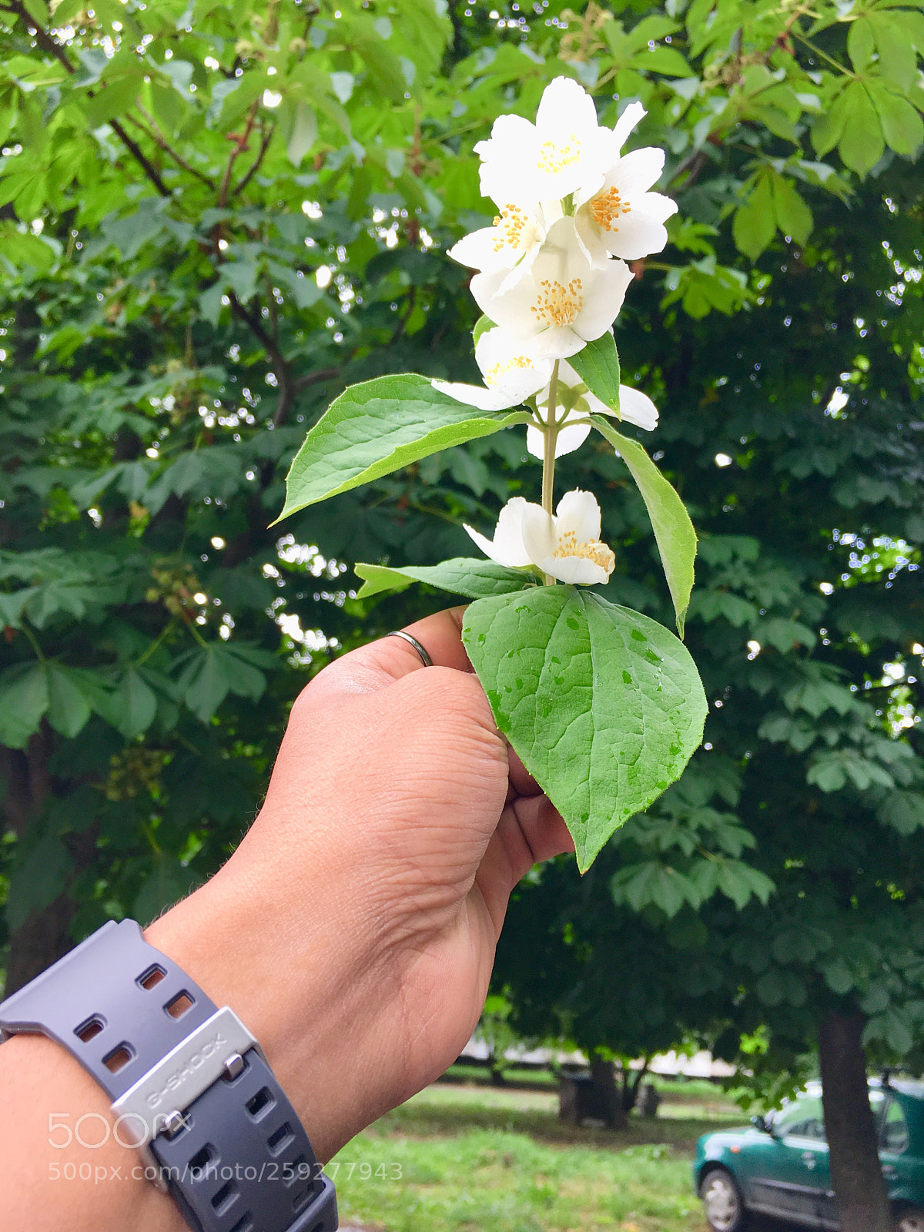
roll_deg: -4.0
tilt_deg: +21.7
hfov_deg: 48.2
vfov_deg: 61.7
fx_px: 1032
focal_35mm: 29
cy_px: 616
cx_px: 462
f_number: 2.2
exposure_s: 1/114
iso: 25
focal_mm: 4.15
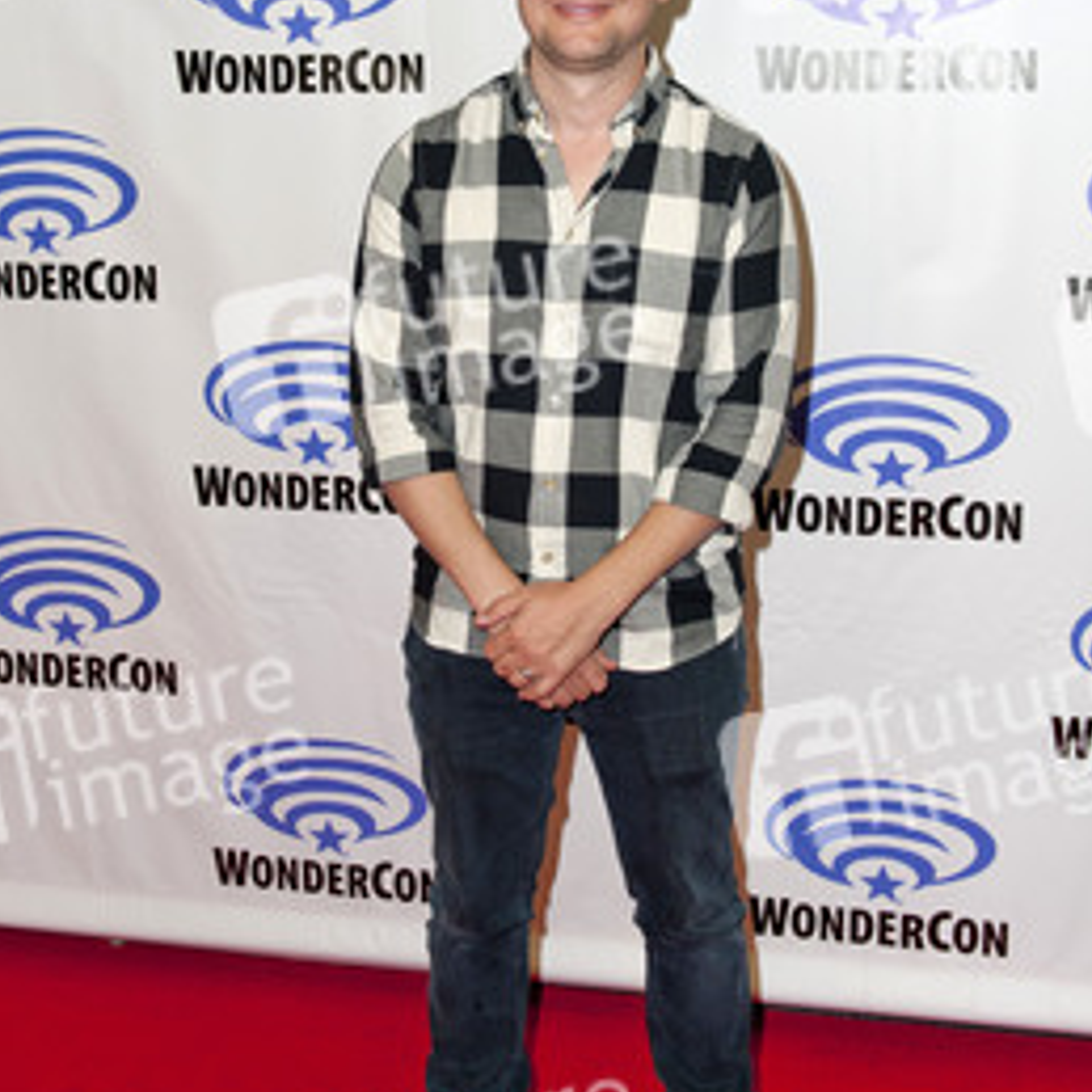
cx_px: 554
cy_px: 548
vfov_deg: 40.0
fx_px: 1499
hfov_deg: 40.0
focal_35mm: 42
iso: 400
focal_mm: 32
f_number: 4
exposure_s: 1/400
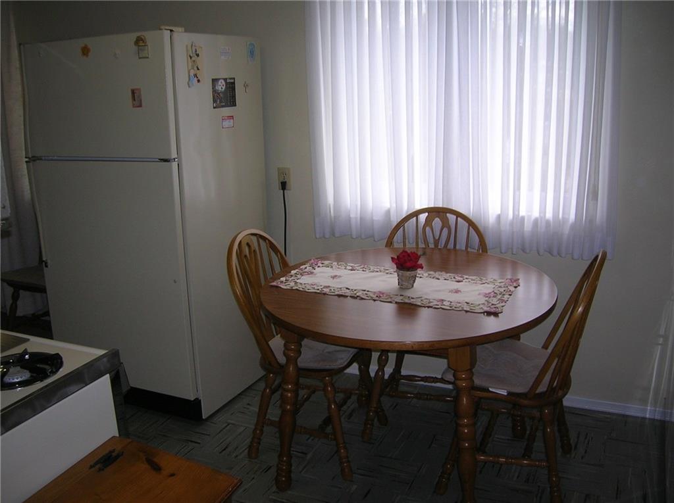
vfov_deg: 41.7
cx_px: 337
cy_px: 252
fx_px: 661
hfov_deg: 54.0
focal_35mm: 34
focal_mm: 5.7
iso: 50
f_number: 2.9
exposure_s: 1/30
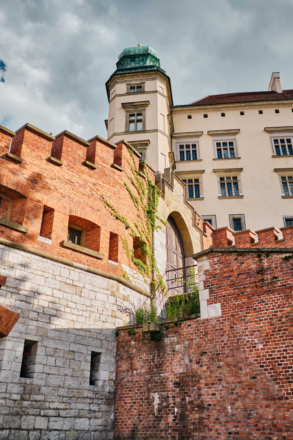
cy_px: 220
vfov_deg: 54.4
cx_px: 146
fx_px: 427
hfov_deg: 37.9
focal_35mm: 35
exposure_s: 1/1600
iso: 200
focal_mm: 23
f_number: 2
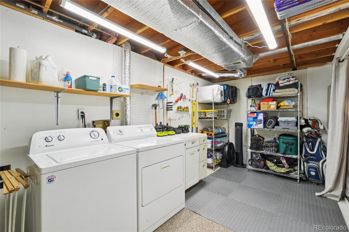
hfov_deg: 100.4
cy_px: 116
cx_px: 174
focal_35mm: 15
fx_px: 145
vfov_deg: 77.3
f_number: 8
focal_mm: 10
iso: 800
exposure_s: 1/2.5
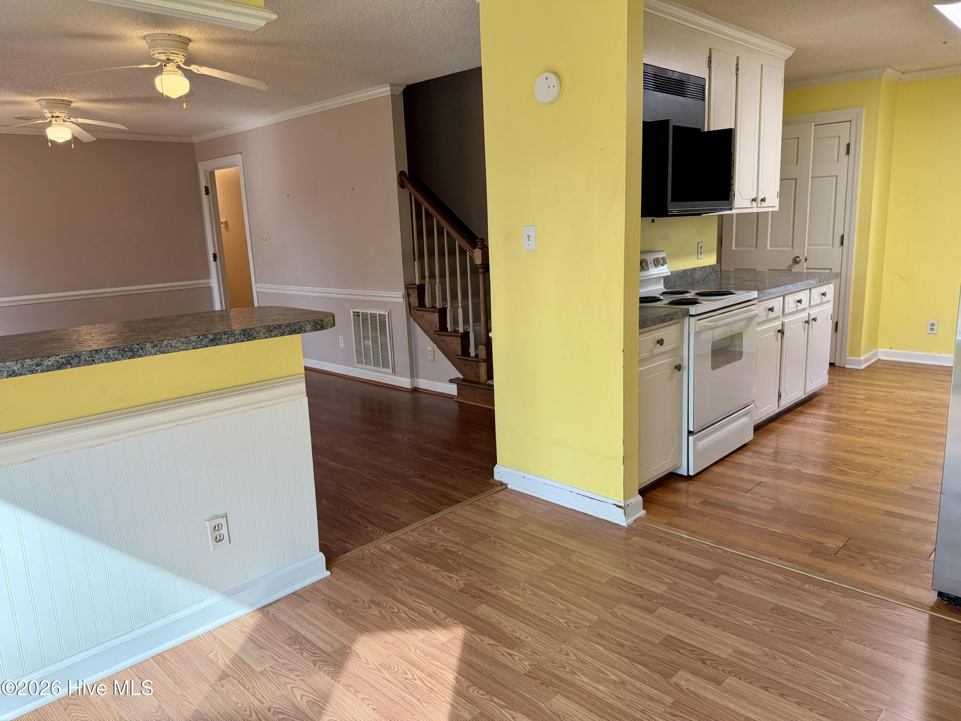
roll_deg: +2.2
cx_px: 480
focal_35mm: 24
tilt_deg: -12.9
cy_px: 360
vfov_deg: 56.8
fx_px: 666
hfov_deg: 71.6
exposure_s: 1/209
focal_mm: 6.76
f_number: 1.78
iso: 160
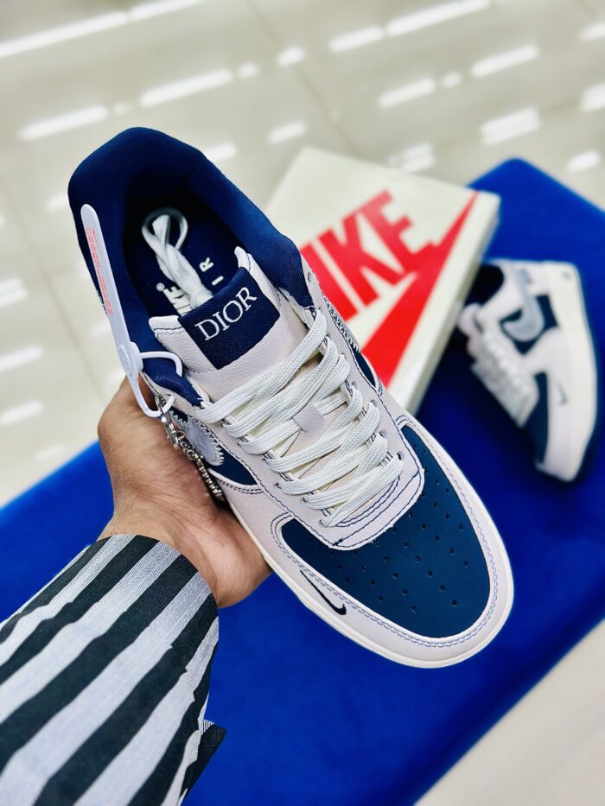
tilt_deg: -53.1
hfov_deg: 30.3
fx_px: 1118
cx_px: 302
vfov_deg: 39.7
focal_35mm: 48
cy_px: 403
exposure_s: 1/111
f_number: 1.78
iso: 64
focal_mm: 6.86
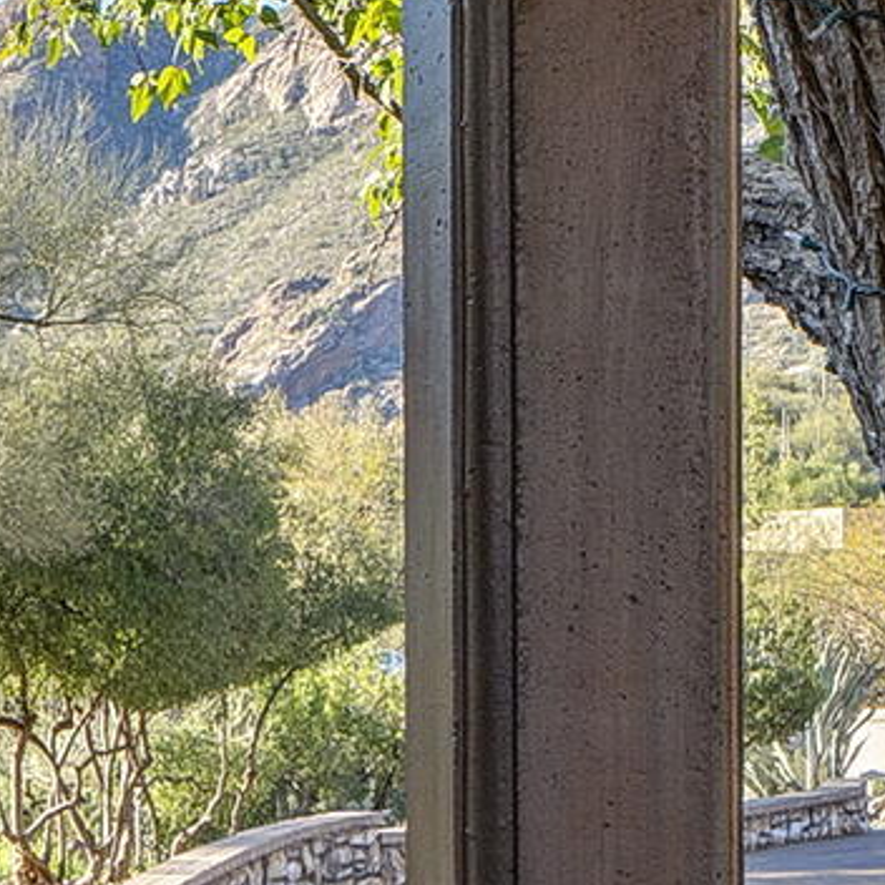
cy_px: 1144
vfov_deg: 12.5
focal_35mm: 135
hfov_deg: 12.1
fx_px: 3905
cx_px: -601
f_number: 9
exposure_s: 1/60
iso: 100
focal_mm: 20
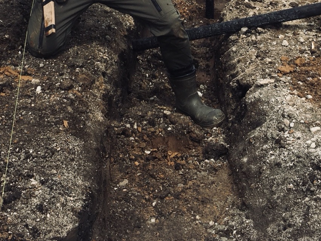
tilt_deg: -12.2
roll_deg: -1.7
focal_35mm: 69
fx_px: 640
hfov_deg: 28.2
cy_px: -44
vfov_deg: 20.0
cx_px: 160
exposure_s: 1/1538
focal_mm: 4.15
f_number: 2.2
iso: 25
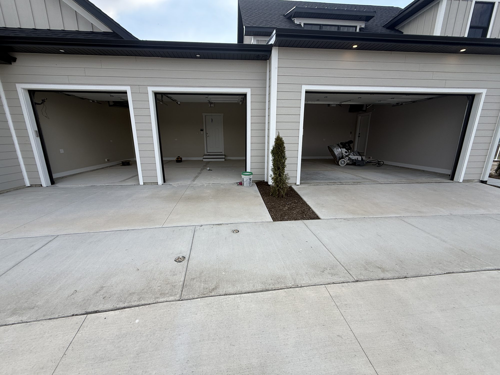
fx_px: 202
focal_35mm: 14
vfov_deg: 85.7
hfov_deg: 102.1
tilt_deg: -12.2
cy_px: 188
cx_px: 250
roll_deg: -0.1
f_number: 2.2
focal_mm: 2.22
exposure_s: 1/1017
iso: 50
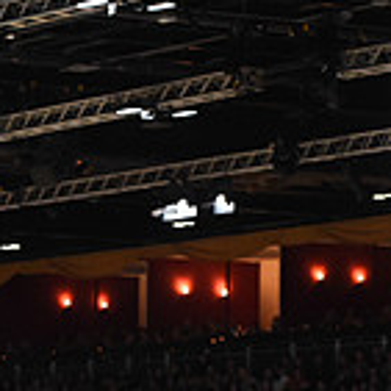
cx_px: -360
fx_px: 3808
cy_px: 505
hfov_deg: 5.8
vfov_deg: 5.8
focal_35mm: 298
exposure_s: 1/800
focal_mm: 85
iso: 5000
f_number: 3.5
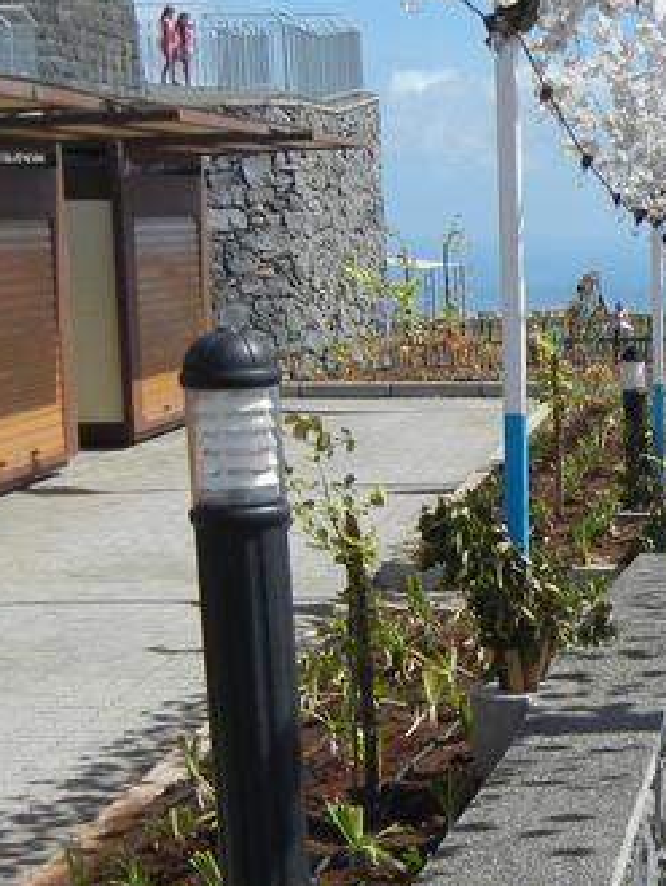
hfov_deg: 14.9
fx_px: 2383
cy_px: 577
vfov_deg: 21.0
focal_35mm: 93
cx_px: 959
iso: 160
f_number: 7
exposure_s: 1/486
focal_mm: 5.4
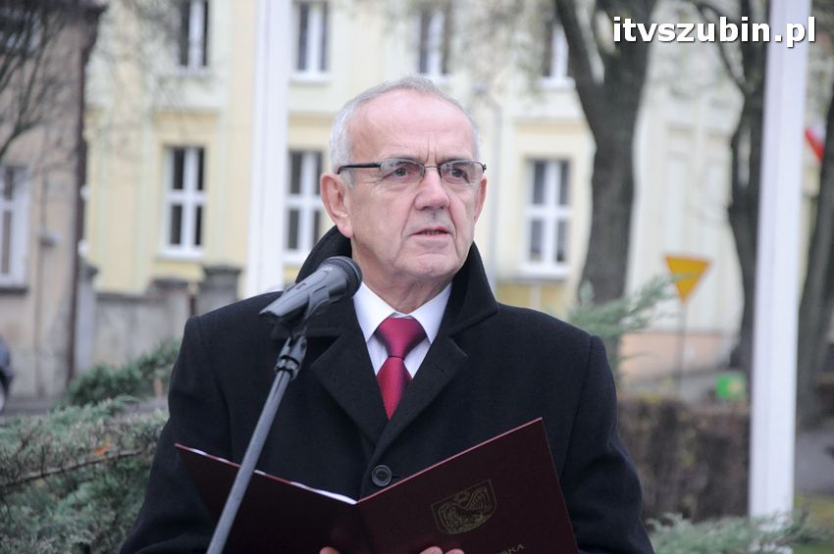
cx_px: 417
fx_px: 3645
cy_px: 277
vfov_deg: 8.7
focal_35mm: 158
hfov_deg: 13.1
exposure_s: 1/500
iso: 1600
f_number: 5.6
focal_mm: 105
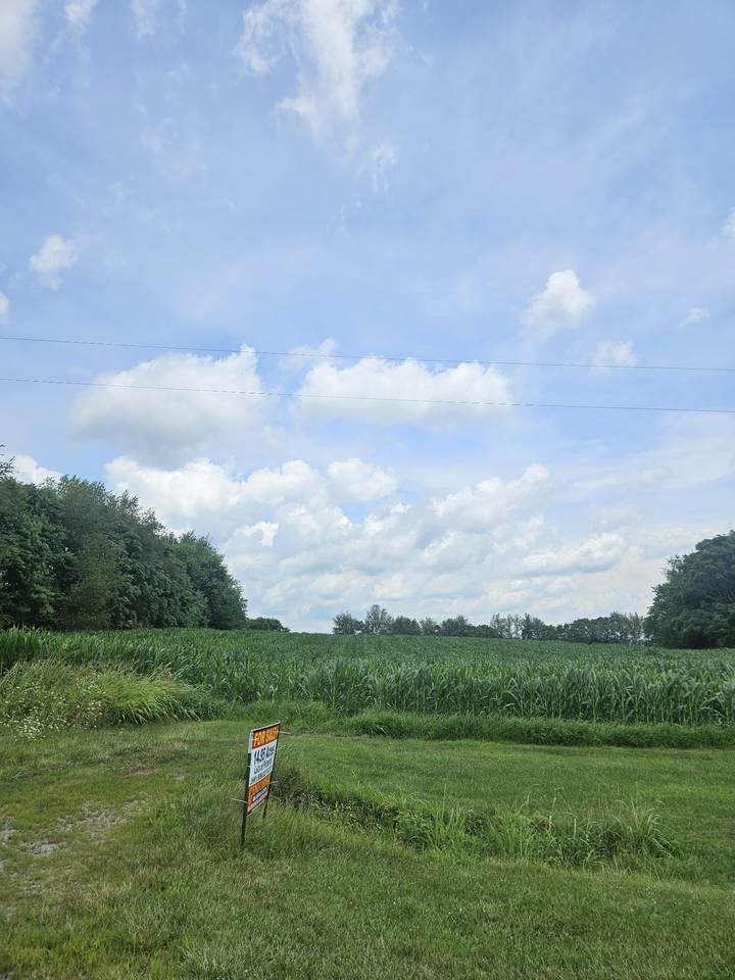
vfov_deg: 73.9
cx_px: 368
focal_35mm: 23
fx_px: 651
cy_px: 490
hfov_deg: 58.9
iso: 25
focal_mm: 5.4
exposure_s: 1/4187
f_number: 1.8
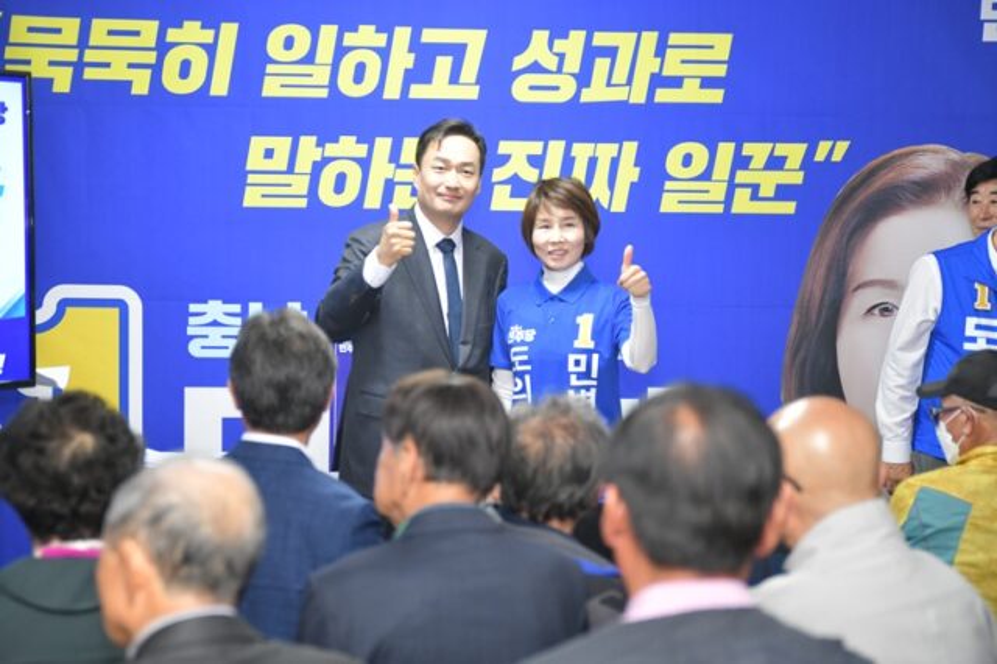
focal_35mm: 60
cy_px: 332
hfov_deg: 33.4
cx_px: 498
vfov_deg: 22.6
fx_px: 1661
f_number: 2.8
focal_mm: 60
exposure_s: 1/250
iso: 2500
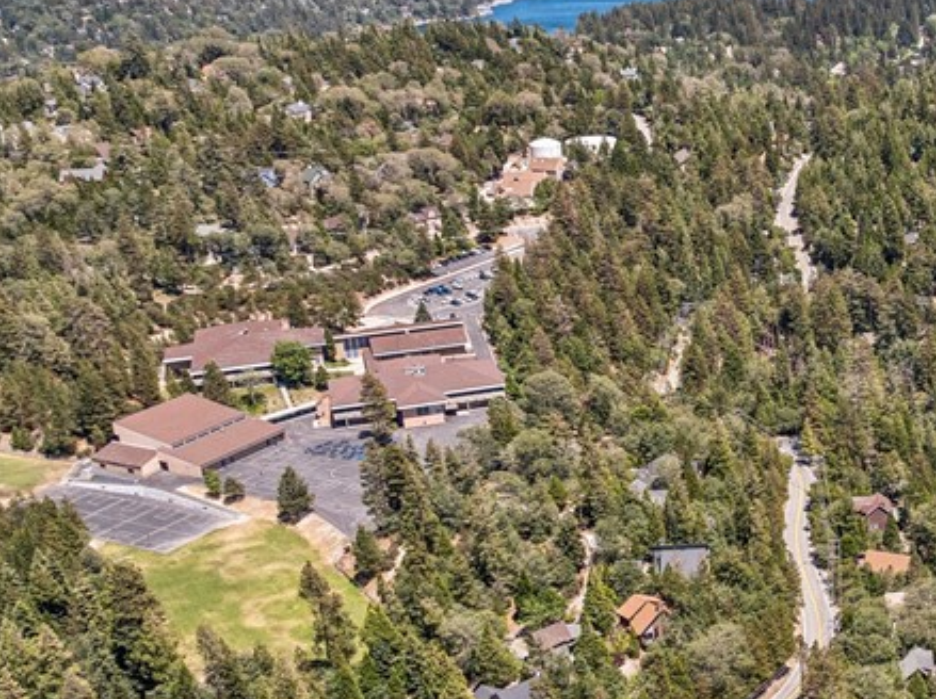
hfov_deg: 31.7
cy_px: 424
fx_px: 1512
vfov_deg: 26.0
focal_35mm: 56
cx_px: 938
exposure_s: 1/160
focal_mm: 12.3
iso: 100
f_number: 2.8
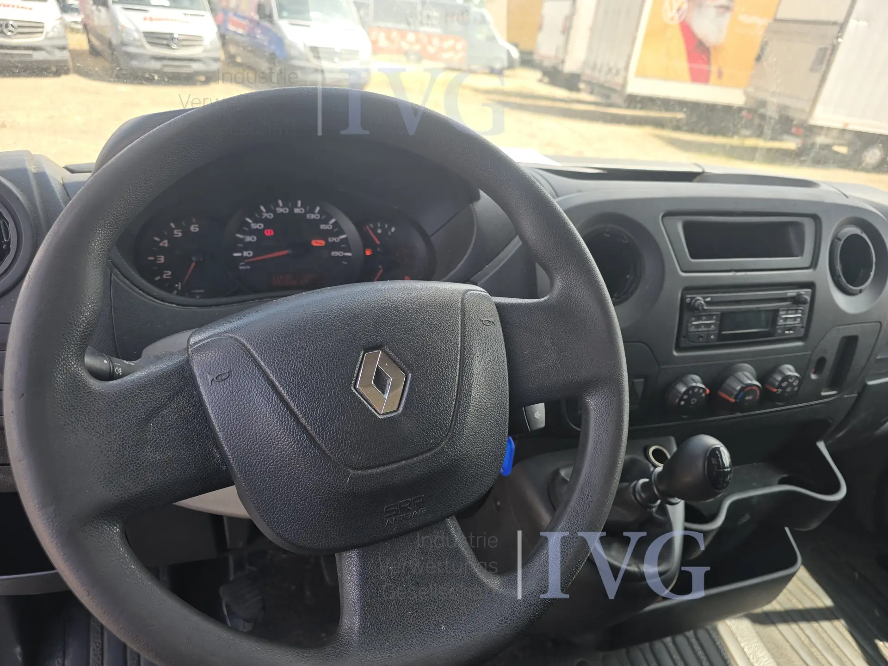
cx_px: 444
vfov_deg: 58.9
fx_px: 590
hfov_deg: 73.9
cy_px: 333
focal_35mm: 23
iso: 20
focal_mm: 6.3
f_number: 1.7
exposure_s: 1/180
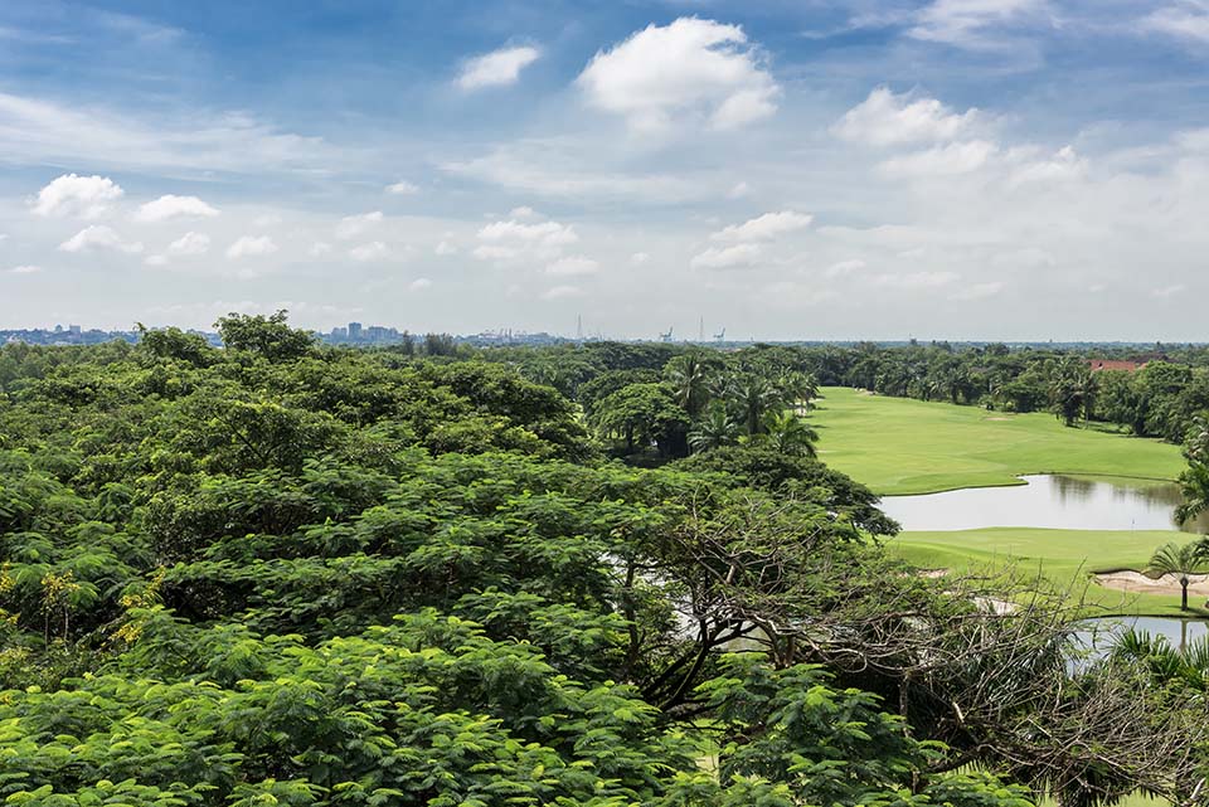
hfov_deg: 43.6
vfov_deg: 29.9
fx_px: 1512
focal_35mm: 45
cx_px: 604
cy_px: 404
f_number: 16
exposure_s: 1/250
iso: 400
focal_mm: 45
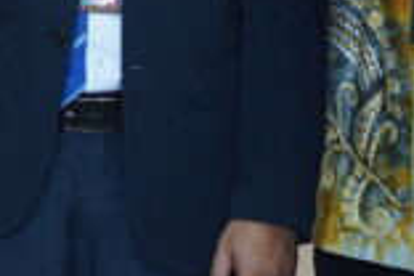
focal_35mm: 328
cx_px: -342
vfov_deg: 4.1
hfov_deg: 6.2
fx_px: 3772
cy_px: -301
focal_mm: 50
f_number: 2.5
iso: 800
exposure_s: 1/250
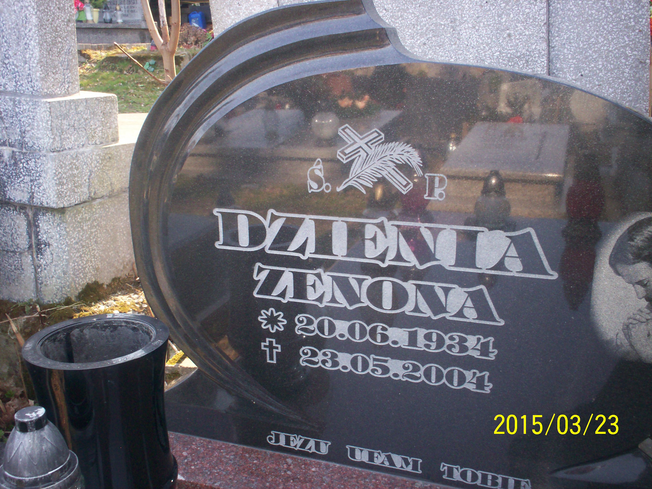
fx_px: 678
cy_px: 244
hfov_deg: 51.4
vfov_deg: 39.7
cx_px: 326
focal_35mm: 36
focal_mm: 6
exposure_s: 1/60
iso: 140
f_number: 4.5
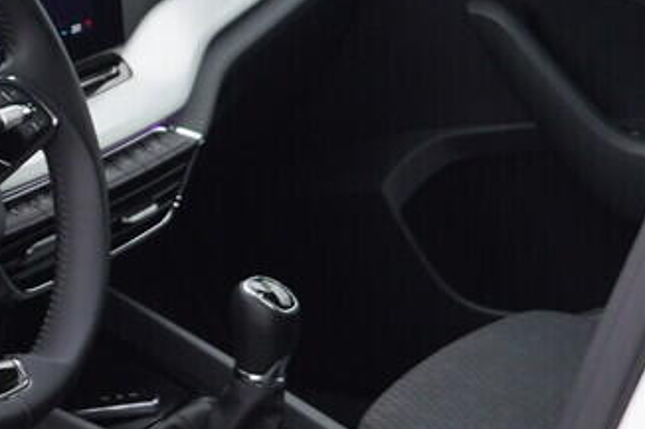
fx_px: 2847
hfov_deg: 12.7
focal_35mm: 159
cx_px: -93
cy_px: 451
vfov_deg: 8.6
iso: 125
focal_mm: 24
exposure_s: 1/60
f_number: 3.5
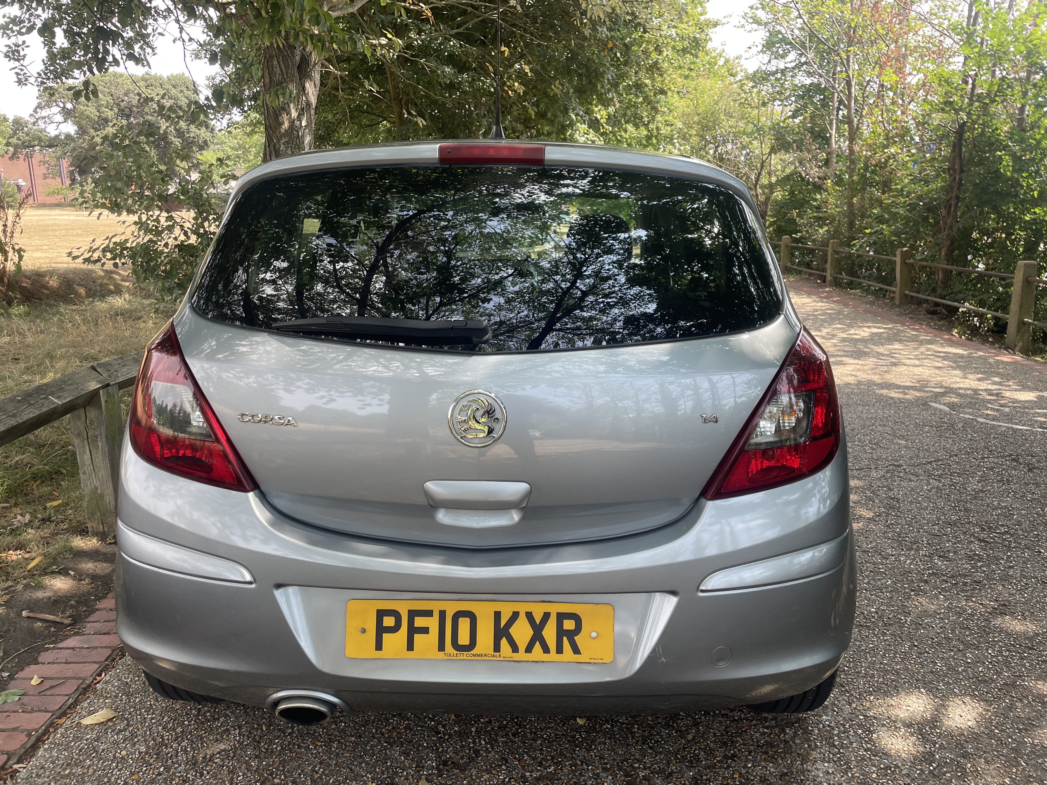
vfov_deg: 53.1
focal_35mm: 26
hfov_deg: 67.3
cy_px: 392
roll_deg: +2.2
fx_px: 786
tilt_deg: -12.3
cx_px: 524
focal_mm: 4.2
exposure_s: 1/315
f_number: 1.6
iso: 32
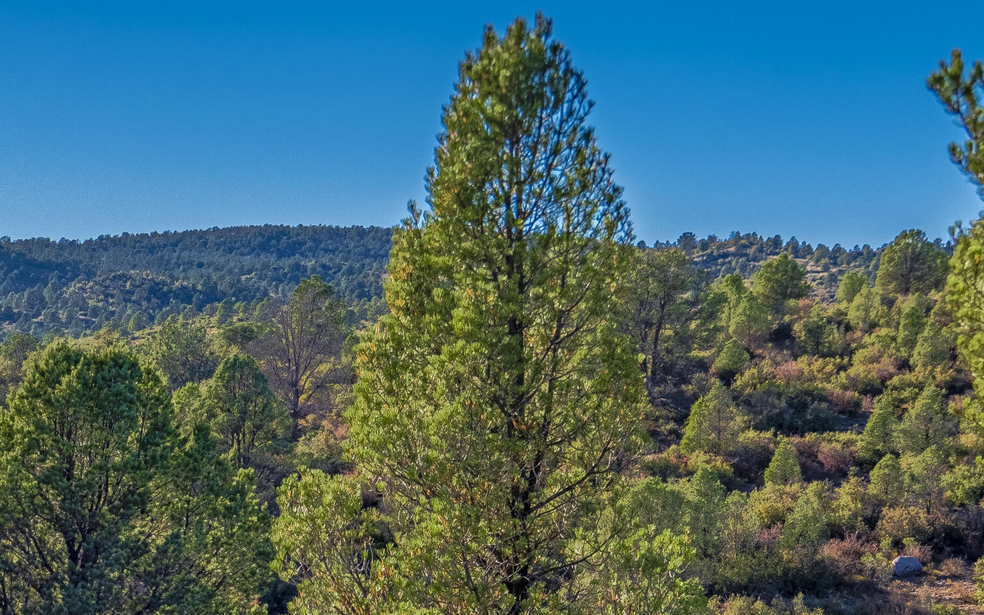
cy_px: 543
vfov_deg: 13.0
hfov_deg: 20.5
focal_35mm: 100
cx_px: 190
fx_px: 2682
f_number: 8
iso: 160
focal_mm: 33
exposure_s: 1/5000
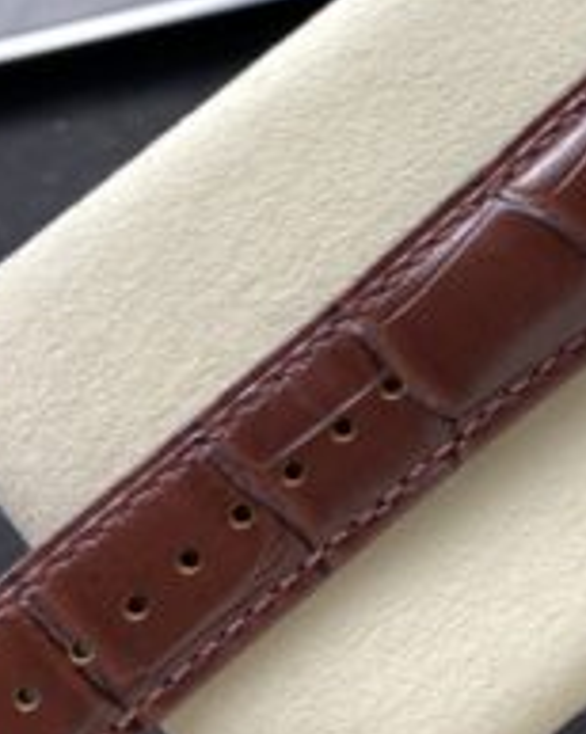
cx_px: 909
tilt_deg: -63.3
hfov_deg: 17.3
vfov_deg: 23.0
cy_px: -38
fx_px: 1715
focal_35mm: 79
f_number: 1.8
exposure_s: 1/122
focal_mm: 4.25
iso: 32
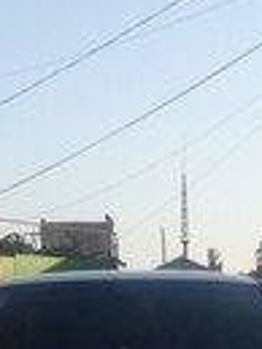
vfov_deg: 14.9
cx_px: 105
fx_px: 1280
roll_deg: -0.7
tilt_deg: -1.3
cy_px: 441
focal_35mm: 127
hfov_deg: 11.7
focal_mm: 4.12
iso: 50
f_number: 2.4
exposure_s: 1/809
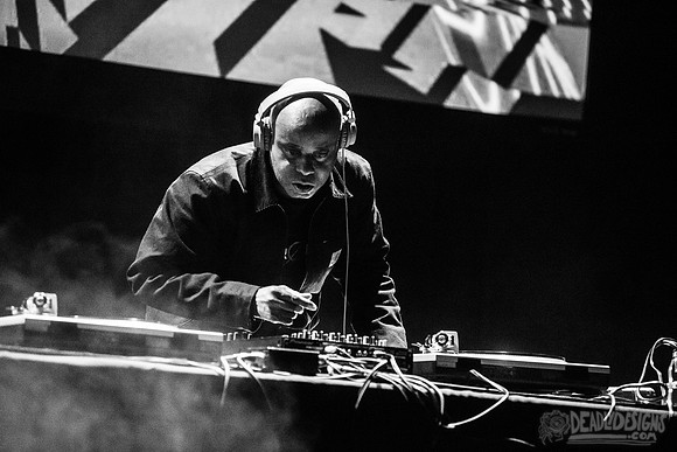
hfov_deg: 10.3
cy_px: 226
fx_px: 3762
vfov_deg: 6.9
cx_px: 338
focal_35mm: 200
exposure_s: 1/125
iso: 3200
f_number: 3.2
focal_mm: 200
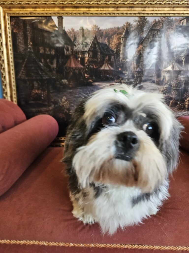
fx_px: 167
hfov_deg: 58.9
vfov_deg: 73.9
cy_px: 126
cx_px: 94
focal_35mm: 23
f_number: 1.8
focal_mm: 5.4
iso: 500
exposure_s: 1/240
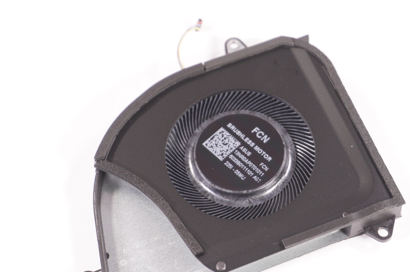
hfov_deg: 25.4
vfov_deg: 17.0
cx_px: 233
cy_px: 156
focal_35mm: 80
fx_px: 910
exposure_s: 1/200
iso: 800
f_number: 5.6
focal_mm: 44
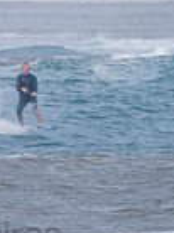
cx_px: -44
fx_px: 16713
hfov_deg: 0.6
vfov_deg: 0.8
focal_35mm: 2486
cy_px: -2
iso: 80
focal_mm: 500
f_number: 5.6
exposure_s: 1/1000
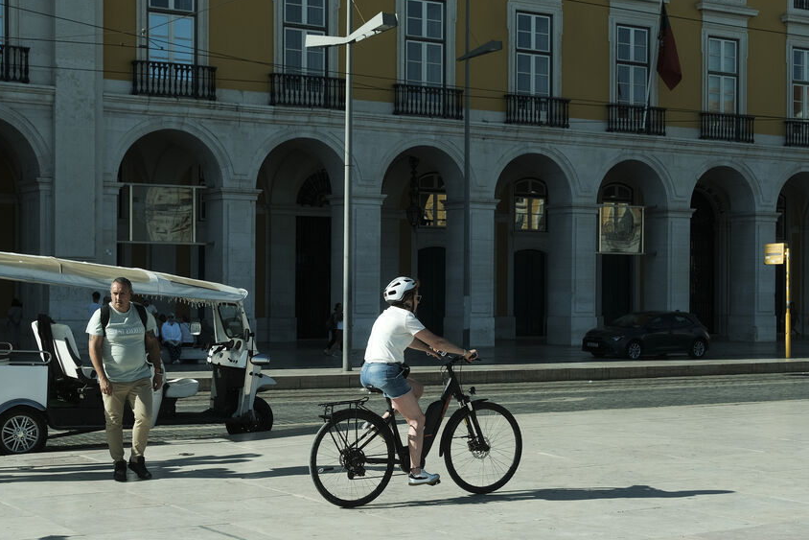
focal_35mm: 65
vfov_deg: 20.9
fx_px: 1461
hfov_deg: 30.9
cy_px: 293
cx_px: 381
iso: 160
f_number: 5.6
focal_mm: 37.6
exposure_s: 1/1000
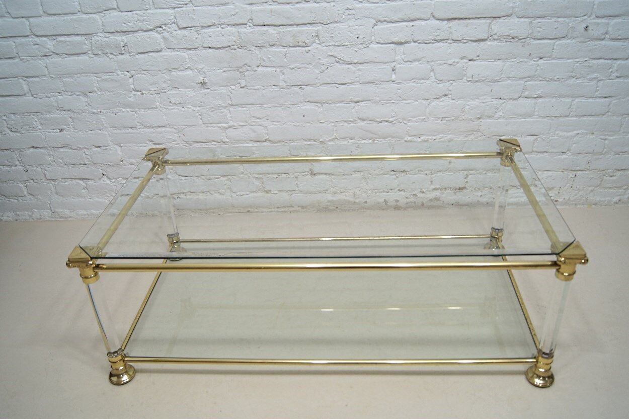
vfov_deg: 43.6
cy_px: 210
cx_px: 314
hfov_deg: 62.0
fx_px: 524
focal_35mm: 30
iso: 400
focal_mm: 20
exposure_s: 1/160
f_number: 4
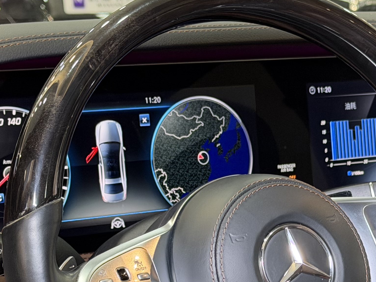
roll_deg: -0.7
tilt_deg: -14.2
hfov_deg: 15.6
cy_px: 248
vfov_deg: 11.7
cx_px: 255
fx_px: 1369
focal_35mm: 126
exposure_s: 1/33
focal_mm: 6.76
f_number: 1.78
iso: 200
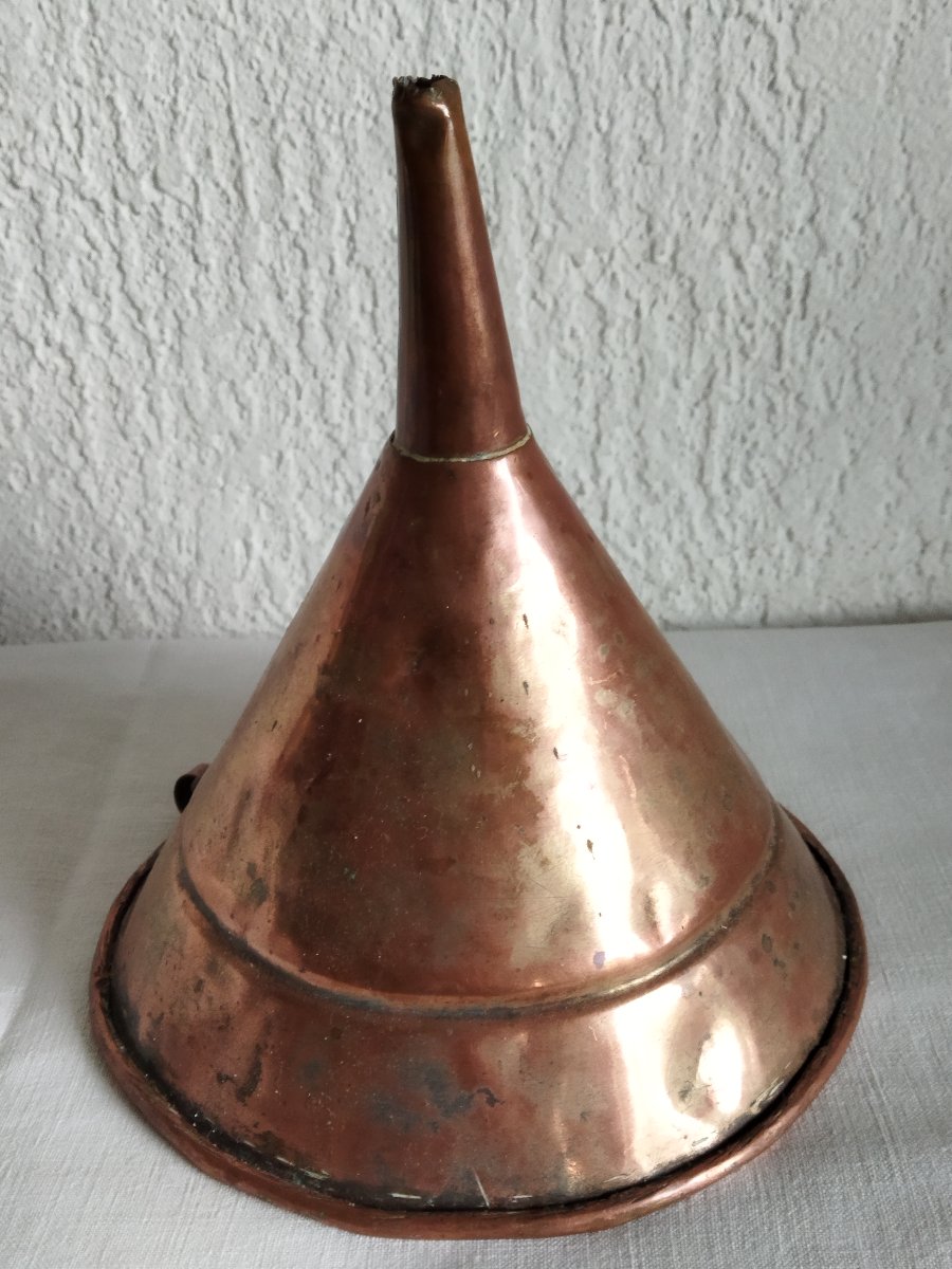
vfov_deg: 65.3
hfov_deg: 51.4
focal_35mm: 27
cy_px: 634
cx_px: 476
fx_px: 990
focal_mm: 4.71
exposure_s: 1/50
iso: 453
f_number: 1.79
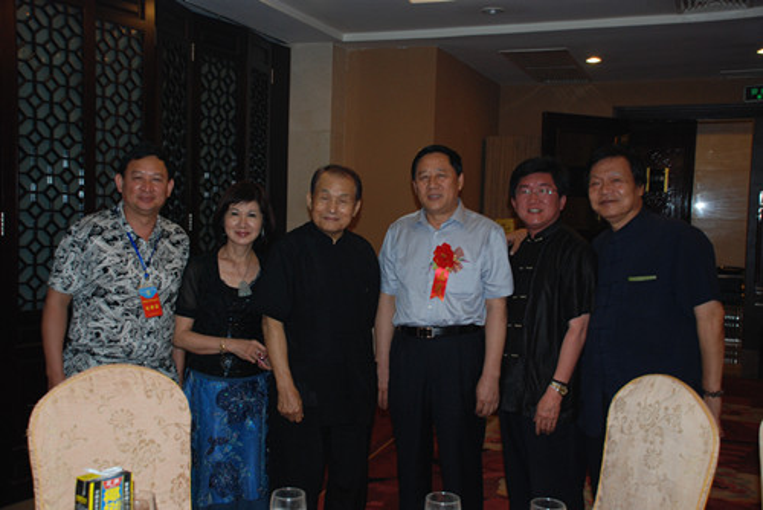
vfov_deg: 34.3
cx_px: 382
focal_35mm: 39
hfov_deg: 49.5
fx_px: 827
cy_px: 255
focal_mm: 26
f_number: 4
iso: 400
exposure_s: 1/60
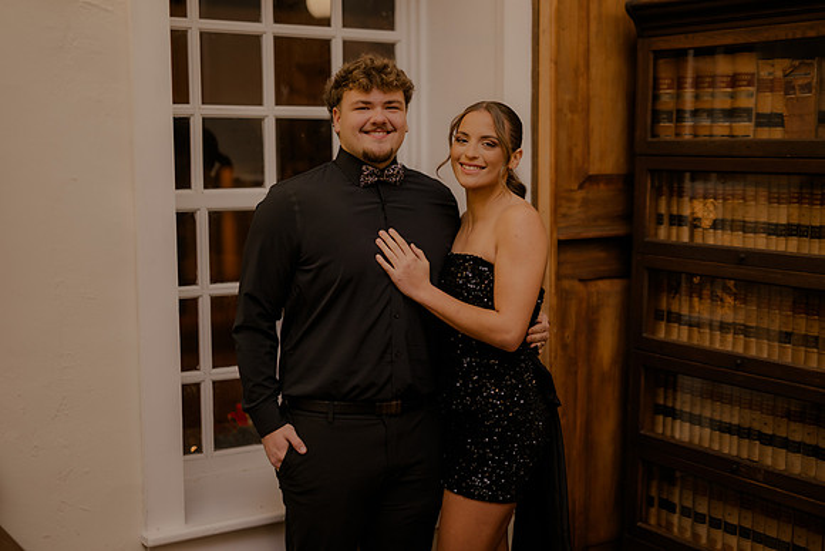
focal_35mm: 50
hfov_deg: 39.6
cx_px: 412
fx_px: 1146
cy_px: 276
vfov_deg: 27.0
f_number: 1.4
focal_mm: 50
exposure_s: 1/200
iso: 320
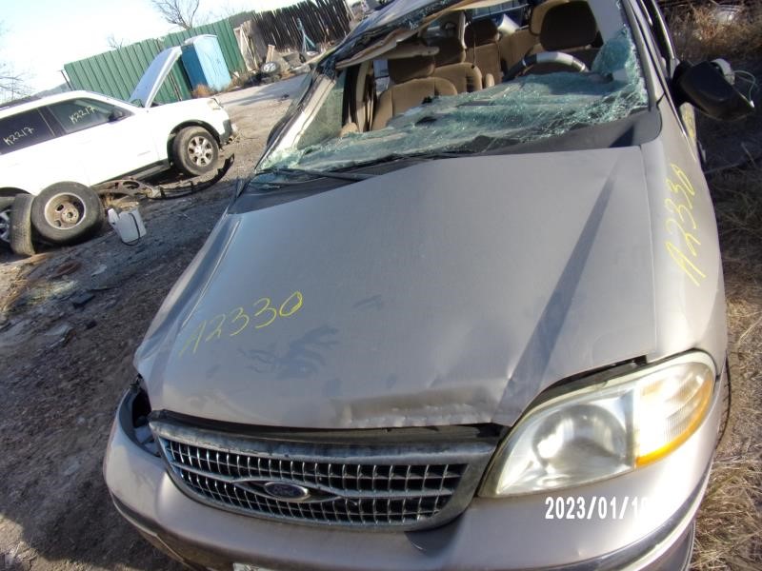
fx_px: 528
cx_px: 381
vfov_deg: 56.8
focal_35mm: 24
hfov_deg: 71.6
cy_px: 286
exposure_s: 1/400
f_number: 3.3
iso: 80
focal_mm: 4.3
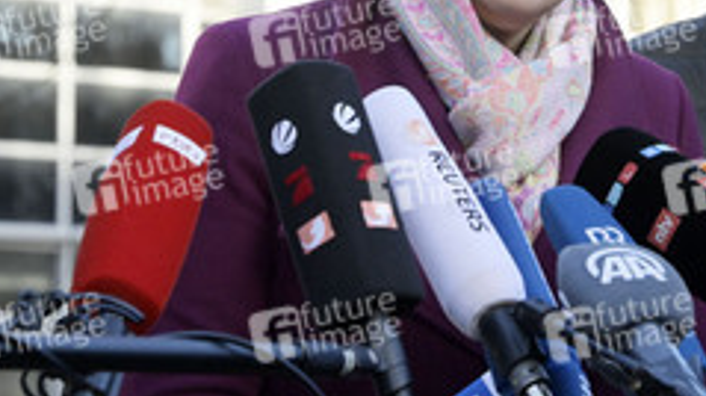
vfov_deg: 4.5
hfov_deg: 8.1
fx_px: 4994
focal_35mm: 267
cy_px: 106
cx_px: 660
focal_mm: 135
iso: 4000
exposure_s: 1/1000
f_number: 8
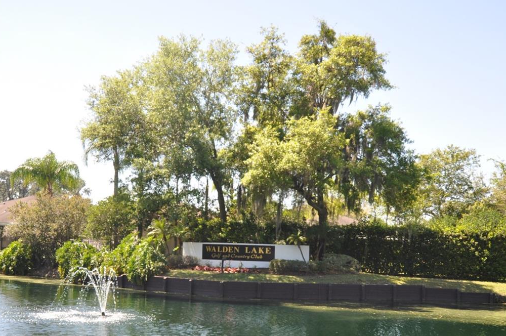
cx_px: 220
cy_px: 227
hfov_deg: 41.1
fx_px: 674
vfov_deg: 27.8
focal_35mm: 48
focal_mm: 20
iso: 200
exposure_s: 1/200
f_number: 7.1
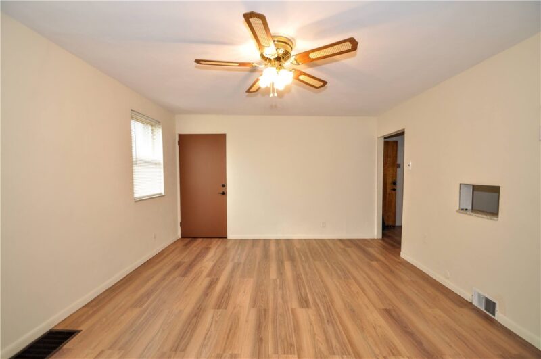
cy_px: 180
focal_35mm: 15
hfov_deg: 100.5
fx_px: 225
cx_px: 270
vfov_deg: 77.2
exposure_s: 1/80
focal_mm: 10
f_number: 4.5
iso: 320
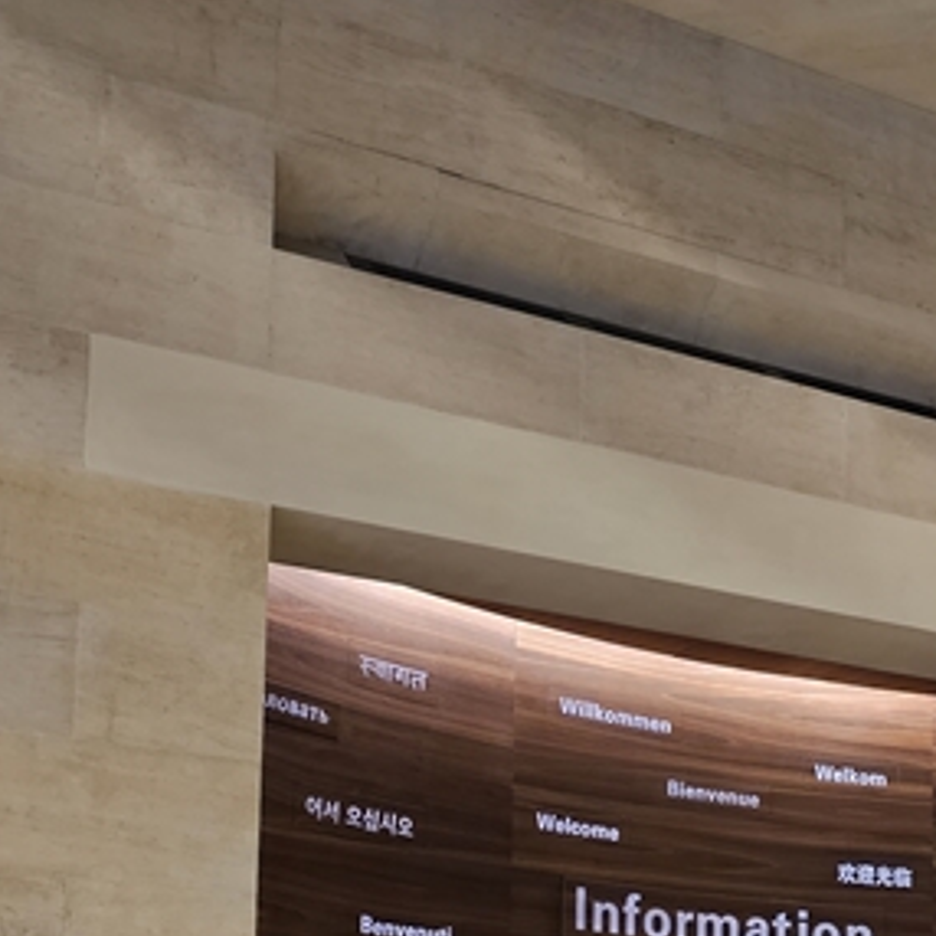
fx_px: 2172
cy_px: 936
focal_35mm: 71
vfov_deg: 23.3
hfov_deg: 23.1
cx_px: 985
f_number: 1.7
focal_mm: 6.3
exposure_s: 1/50
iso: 800
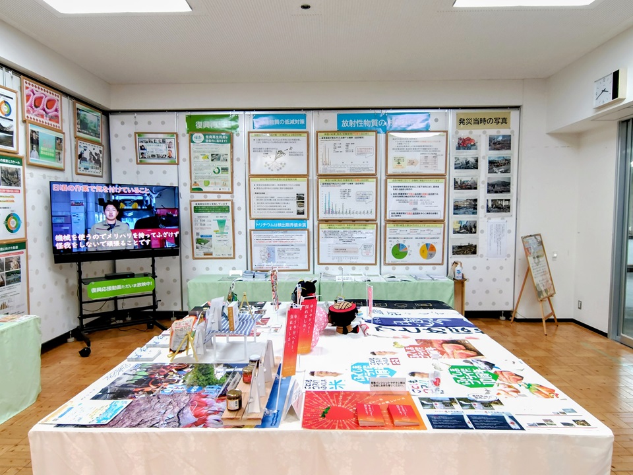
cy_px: 238
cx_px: 316
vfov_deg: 89.9
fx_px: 238
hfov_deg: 106.2
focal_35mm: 13
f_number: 2.2
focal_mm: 2.16
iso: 550
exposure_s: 1/60
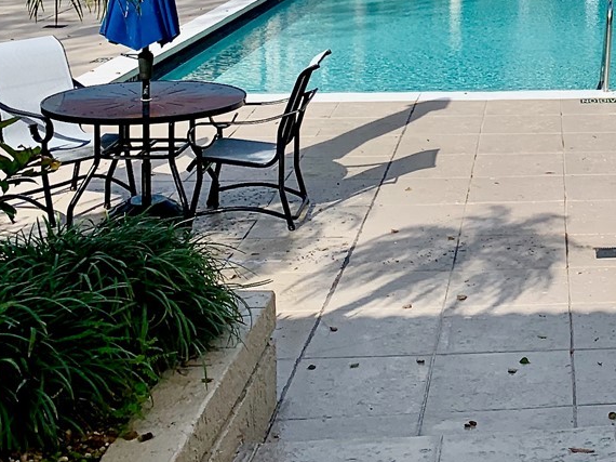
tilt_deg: -5.7
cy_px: -45
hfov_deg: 24.2
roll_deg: -1.1
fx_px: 1299
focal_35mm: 73
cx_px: 747
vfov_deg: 19.3
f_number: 1.8
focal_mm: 4.25
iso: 25
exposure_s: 1/2257
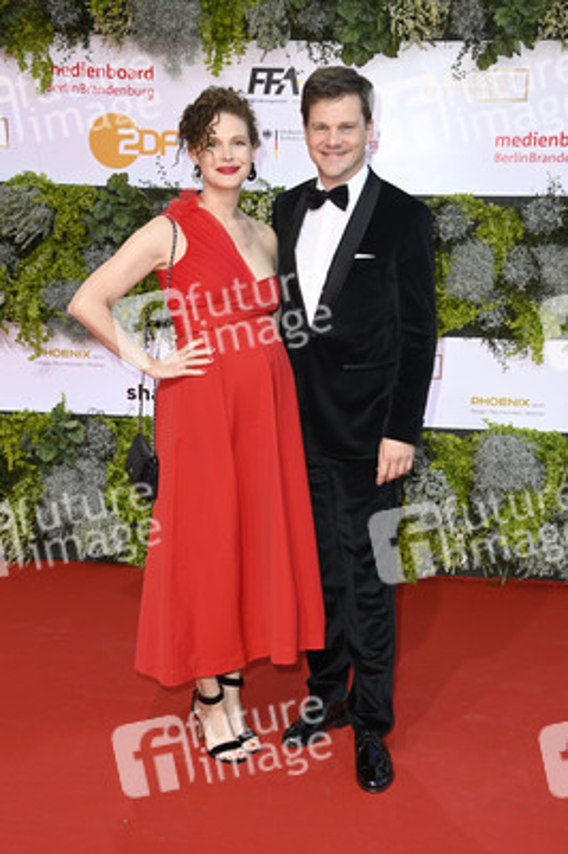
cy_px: 427
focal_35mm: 58
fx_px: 1375
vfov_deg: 34.5
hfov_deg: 23.3
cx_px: 284
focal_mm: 58
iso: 400
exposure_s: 1/250
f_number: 6.3
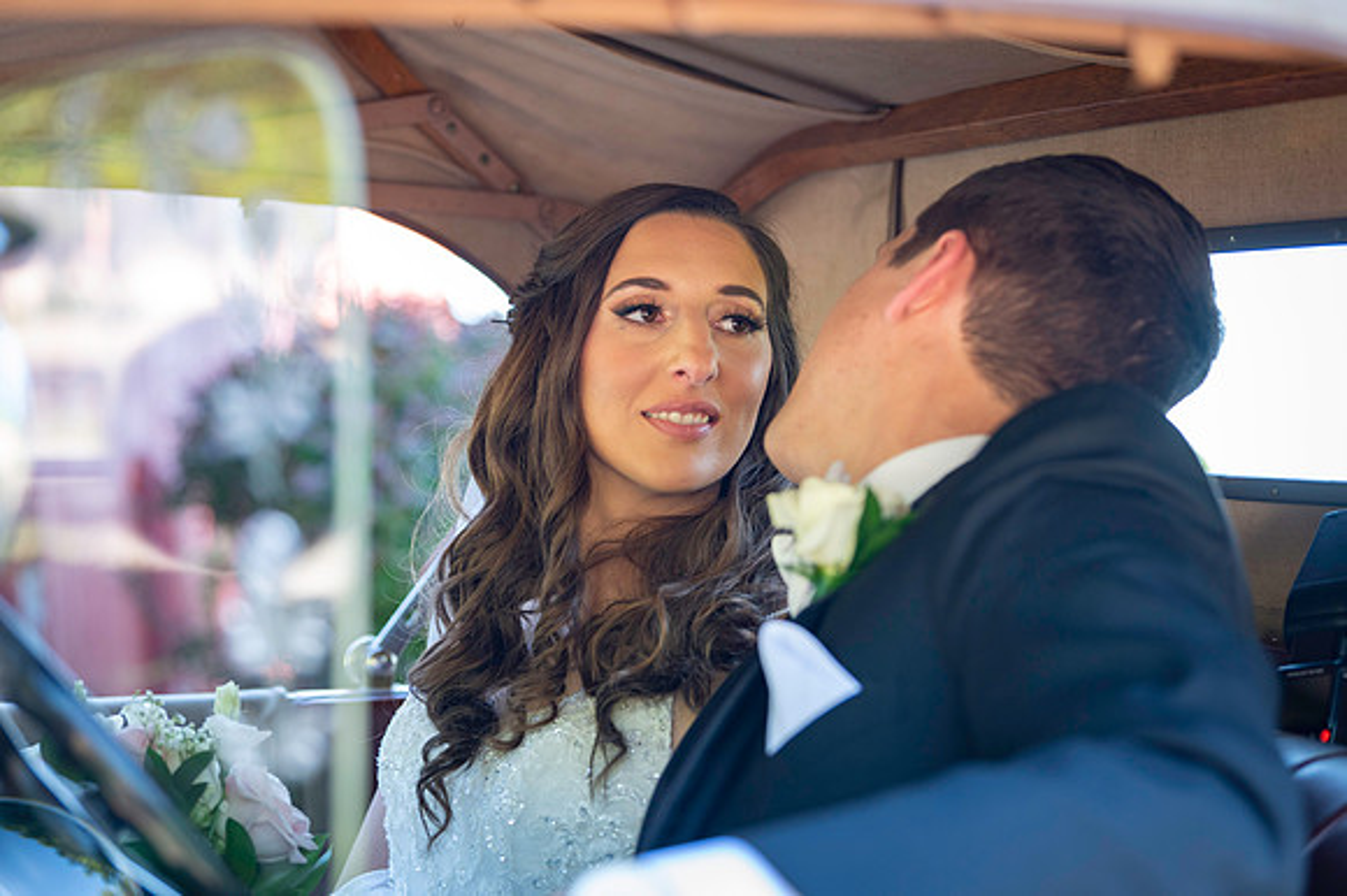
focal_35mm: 86
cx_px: 674
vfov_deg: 15.9
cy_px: 448
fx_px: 3216
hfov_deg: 23.7
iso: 1000
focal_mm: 86
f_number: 3.5
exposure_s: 1/250
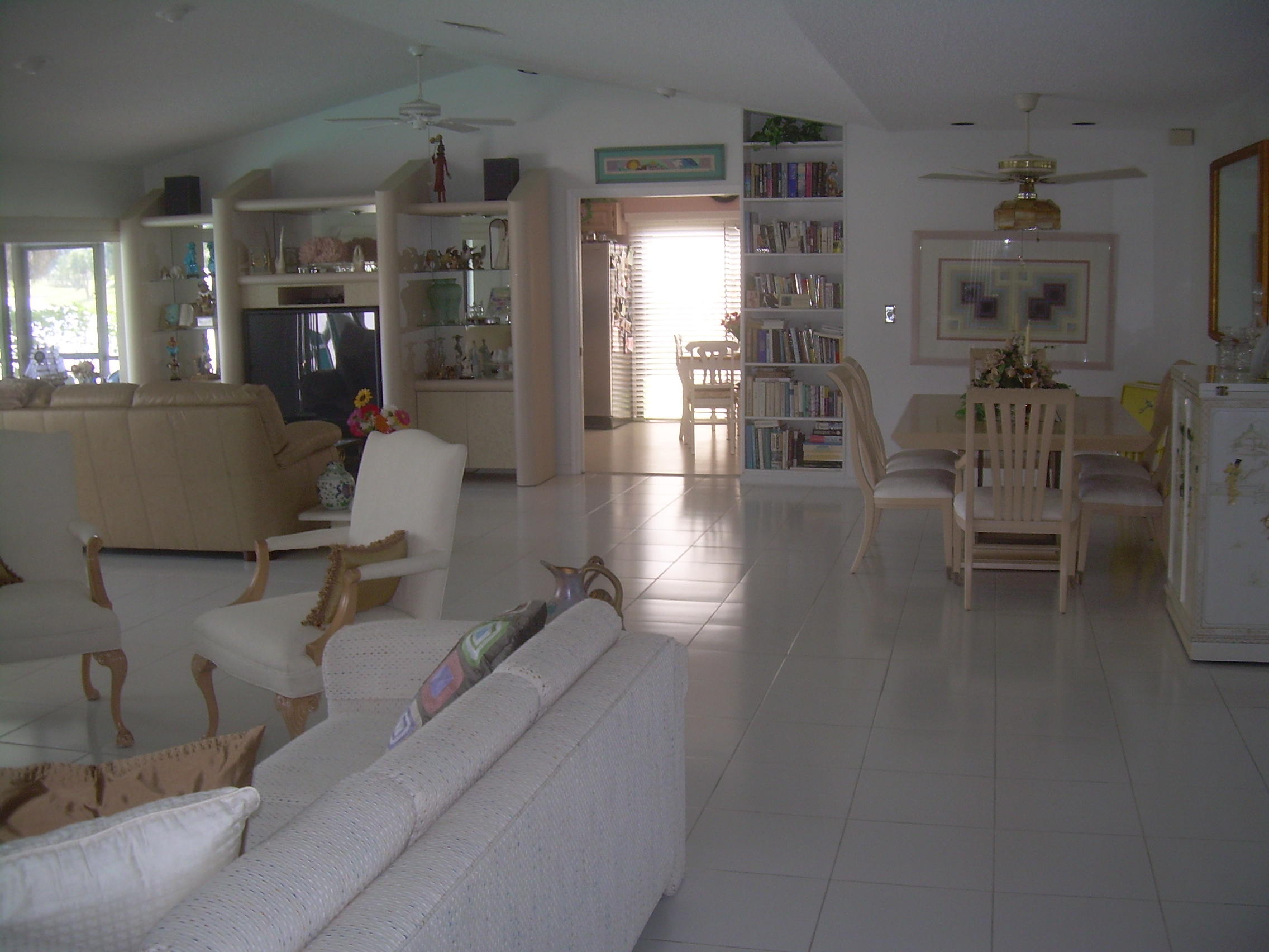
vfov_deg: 37.7
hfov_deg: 49.0
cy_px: 476
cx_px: 634
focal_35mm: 38
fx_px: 1393
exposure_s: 1/60
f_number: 2.8
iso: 50
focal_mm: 6.3
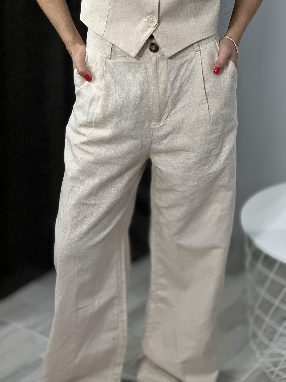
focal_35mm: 77
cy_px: 191
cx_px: 143
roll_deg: -0.7
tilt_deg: -22.3
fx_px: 848
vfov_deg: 25.3
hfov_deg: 19.1
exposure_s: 1/100
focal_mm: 9
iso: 125
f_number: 2.8
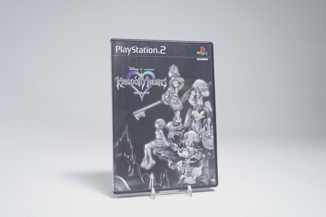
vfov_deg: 36.9
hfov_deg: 53.1
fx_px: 326
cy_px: 108
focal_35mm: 36
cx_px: 163
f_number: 5.6
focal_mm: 36
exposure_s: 1/15
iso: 640
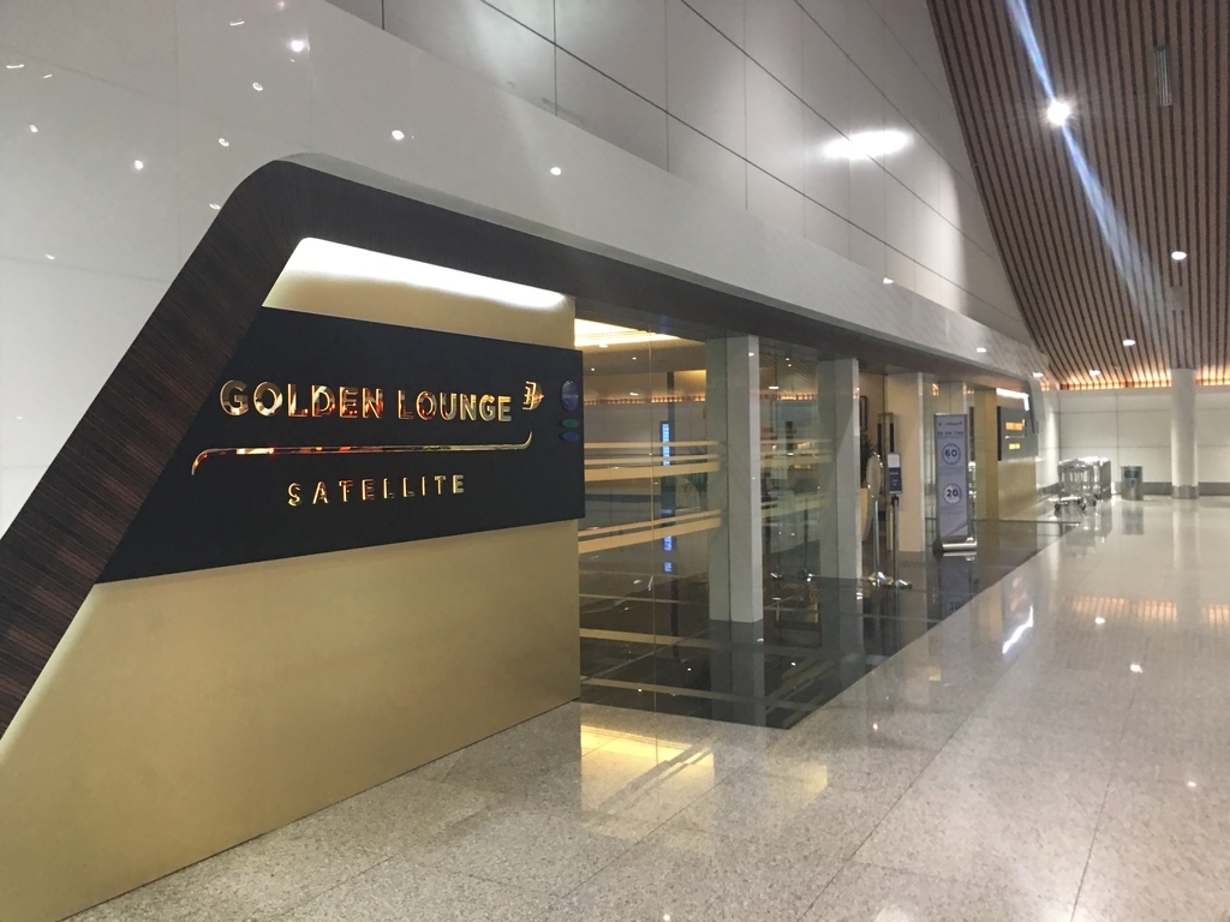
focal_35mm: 29
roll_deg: +1.3
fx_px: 1030
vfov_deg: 48.2
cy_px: 461
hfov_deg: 61.7
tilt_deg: -0.1
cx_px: 615
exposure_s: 1/15
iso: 100
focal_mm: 4.15
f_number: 2.2
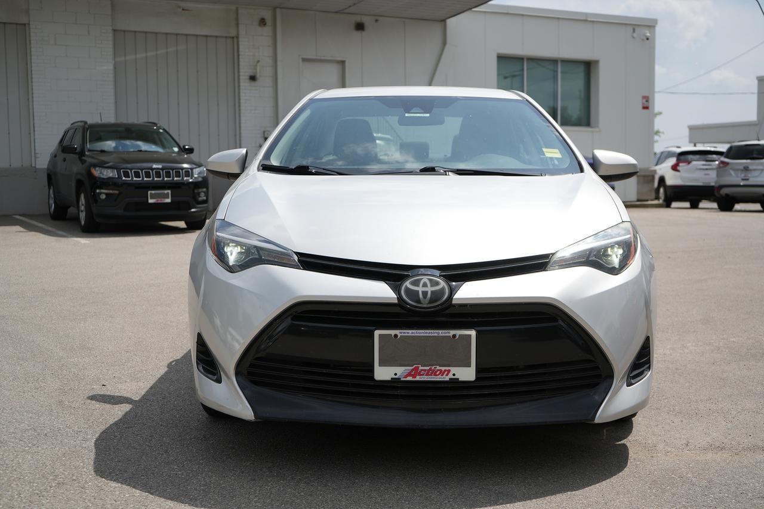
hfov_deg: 45.4
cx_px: 382
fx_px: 913
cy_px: 254
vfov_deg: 31.2
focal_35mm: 43
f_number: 5
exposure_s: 1/800
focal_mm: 43
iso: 100
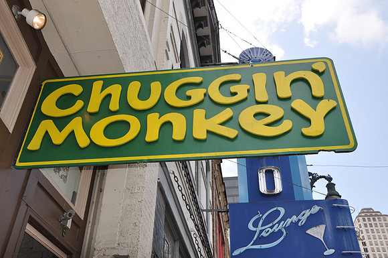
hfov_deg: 51.3
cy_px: 129
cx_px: 194
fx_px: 404
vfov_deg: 35.4
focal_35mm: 38
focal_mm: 25
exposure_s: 1/200
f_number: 7.1
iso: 200
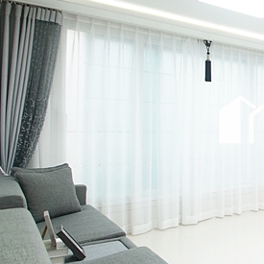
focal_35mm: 37
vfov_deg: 44.8
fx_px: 319
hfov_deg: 33.7
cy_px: 116
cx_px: 337
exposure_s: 1/125
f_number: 5
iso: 800
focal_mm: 10
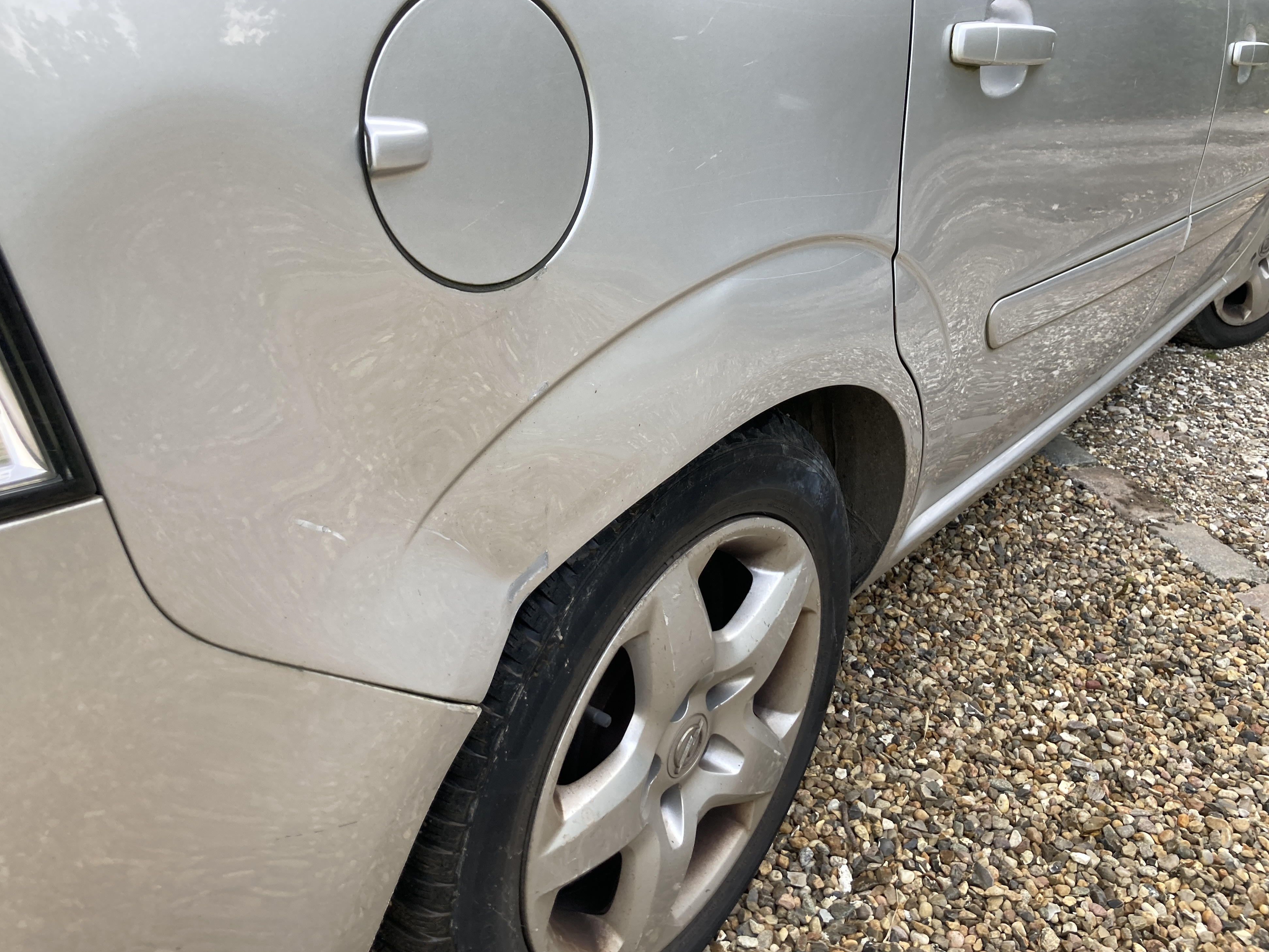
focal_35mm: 29
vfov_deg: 48.2
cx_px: 652
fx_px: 1063
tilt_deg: -27.9
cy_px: 463
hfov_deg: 61.6
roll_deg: -3.4
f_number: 1.8
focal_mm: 3.99
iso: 64
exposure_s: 1/121
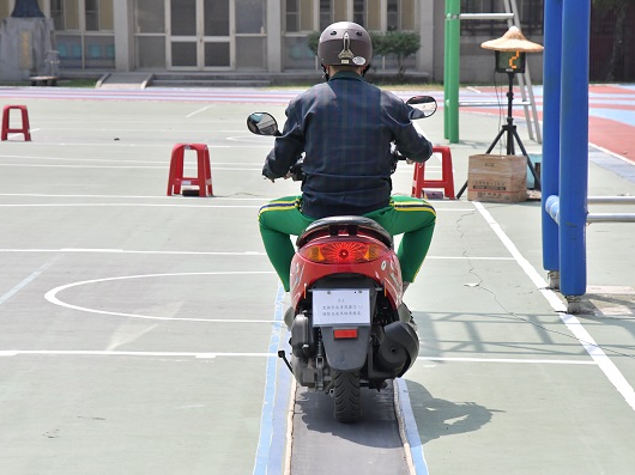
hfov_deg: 16.2
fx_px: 2237
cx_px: 313
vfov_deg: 12.1
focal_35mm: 122
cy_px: 237
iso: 2500
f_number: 7.1
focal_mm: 75
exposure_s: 1/8000
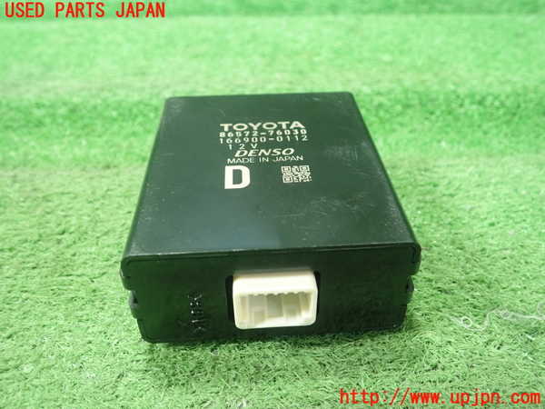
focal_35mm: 30
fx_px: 472
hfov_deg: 60.0
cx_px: 272
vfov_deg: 46.8
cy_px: 204
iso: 800
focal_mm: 5.5
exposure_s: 1/125
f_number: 2.3
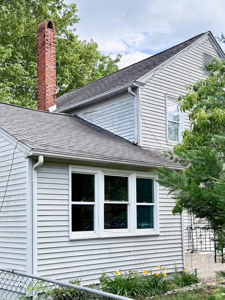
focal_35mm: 46
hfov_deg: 31.5
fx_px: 399
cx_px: 101
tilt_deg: +4.6
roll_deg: +0.4
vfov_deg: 40.9
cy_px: 191
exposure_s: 1/1553
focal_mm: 6.76
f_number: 1.78
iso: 100
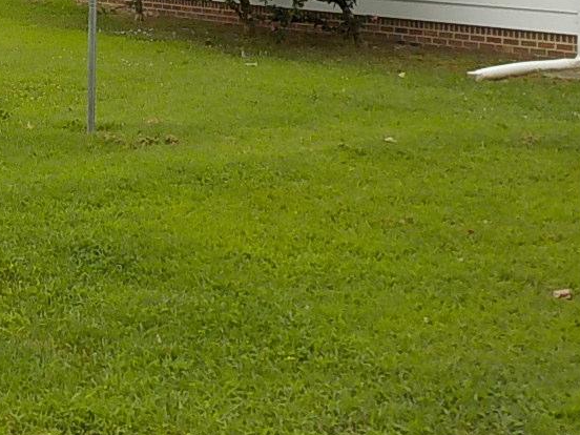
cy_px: -82
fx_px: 1458
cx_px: 20
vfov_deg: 16.3
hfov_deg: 21.8
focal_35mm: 87
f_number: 3.3
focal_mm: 4.1
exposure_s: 1/250
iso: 125
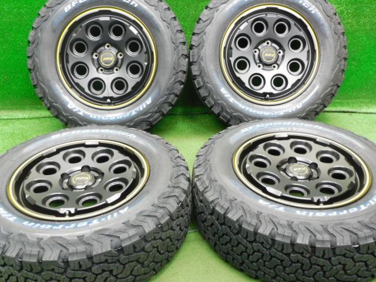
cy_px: 141
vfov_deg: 40.7
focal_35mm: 35
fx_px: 380
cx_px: 188
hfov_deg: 52.6
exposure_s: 1/8
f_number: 3.8
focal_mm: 6.3
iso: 450
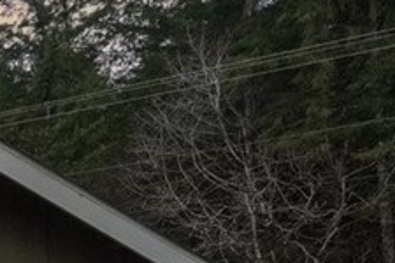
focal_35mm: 113
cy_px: 348
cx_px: -921
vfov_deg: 11.8
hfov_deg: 10.1
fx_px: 1240
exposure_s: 1/400
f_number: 8
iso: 400
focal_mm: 10
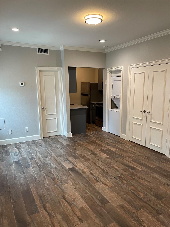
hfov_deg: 54.9
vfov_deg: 69.4
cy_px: 114
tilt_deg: -9.4
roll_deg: +0.7
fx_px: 164
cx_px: 85
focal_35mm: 25
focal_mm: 5.1
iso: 125
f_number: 1.6
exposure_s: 1/60
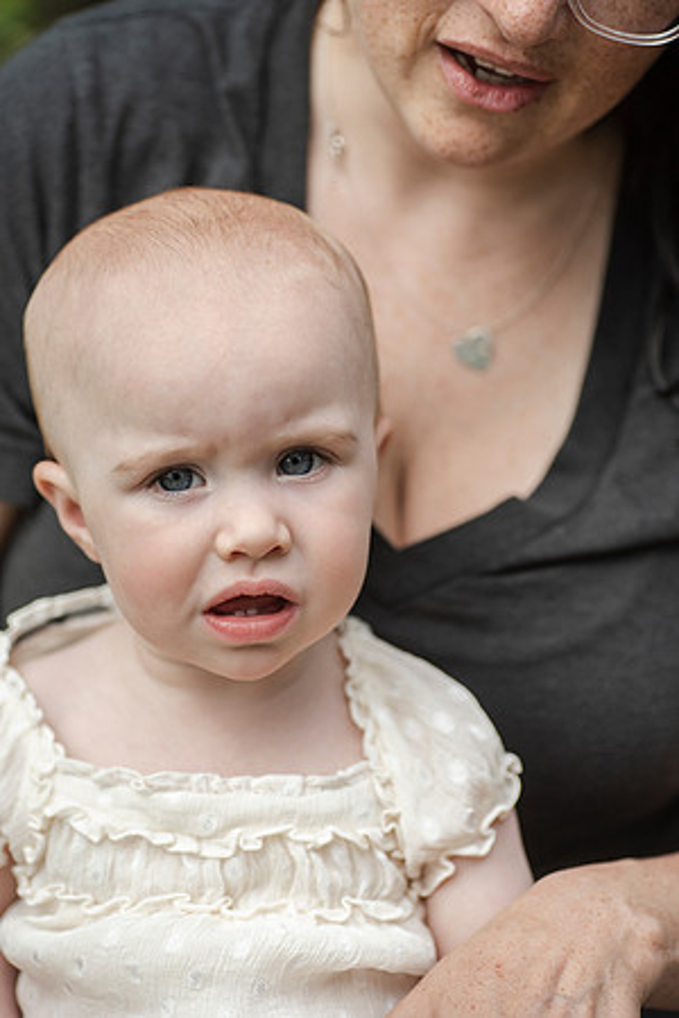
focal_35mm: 90
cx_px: 340
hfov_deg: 15.2
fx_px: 2546
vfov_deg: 22.6
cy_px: 509
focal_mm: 90
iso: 400
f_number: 4
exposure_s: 1/4000
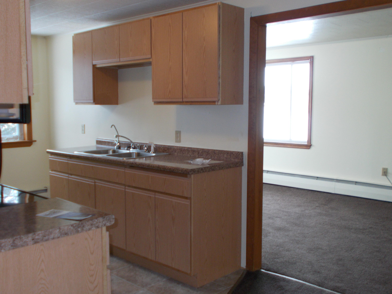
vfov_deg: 36.8
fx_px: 442
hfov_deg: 47.9
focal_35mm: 39
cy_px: 147
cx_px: 196
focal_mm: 6.9
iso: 160
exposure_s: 1/30
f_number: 3.9
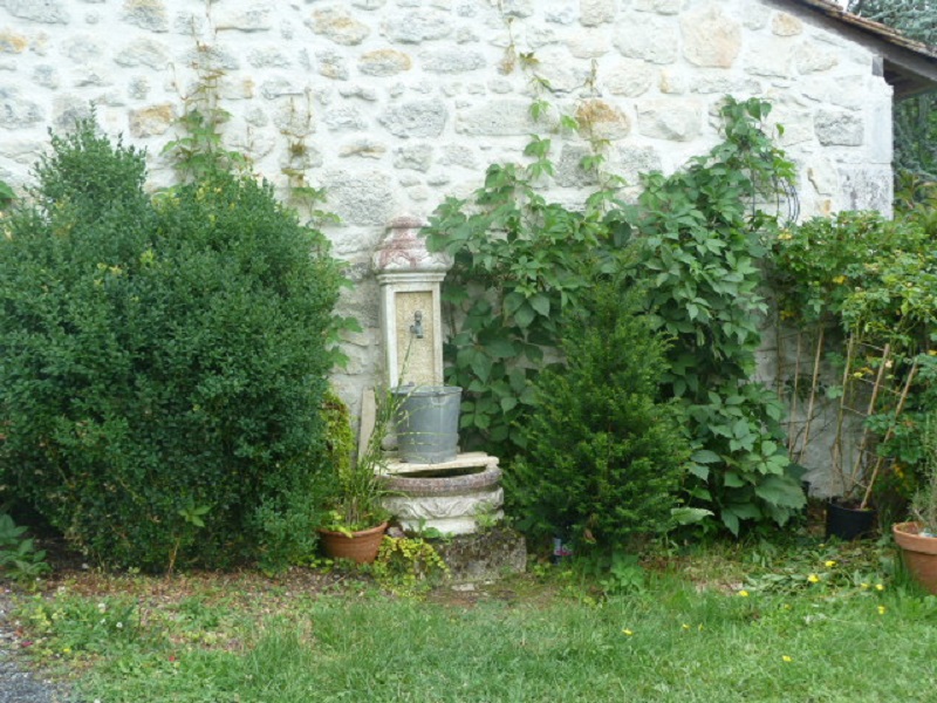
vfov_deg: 39.7
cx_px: 468
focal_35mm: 36
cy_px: 352
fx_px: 974
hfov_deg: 51.4
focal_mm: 6.5
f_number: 4
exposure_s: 1/160
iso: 80
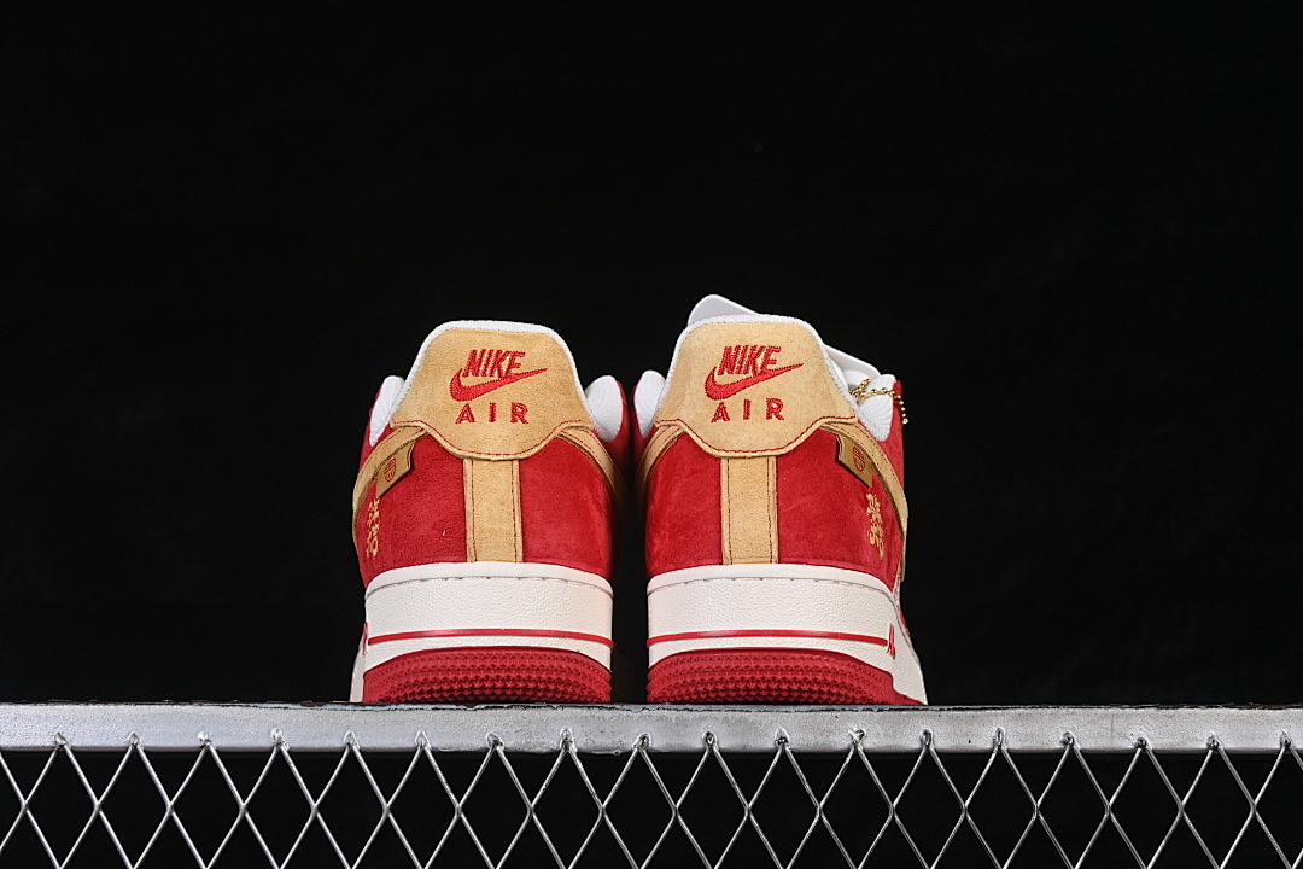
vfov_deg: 18.2
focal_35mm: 75
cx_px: 652
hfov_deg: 27.0
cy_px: 434
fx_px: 2714
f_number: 8
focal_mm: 50
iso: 160
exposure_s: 1/80
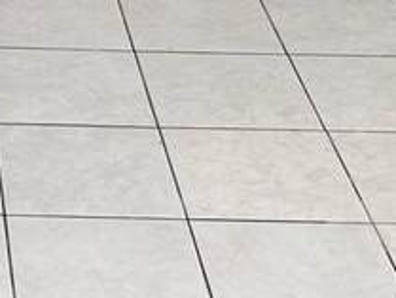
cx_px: -199
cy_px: -516
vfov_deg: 8.8
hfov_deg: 12.7
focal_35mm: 147
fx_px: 1683
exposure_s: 1/120
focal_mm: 6.76
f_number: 1.78
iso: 125
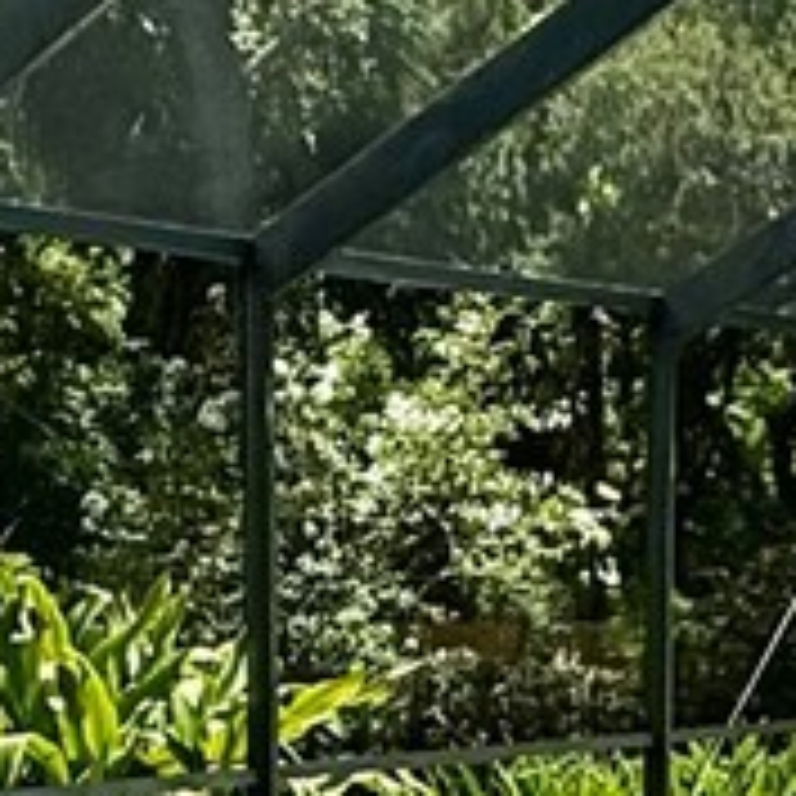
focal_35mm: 112
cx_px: 472
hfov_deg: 15.5
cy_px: 967
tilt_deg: -5.0
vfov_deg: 15.0
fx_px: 2914
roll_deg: -1.6
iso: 50
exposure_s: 1/1312
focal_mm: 2.22
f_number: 2.2
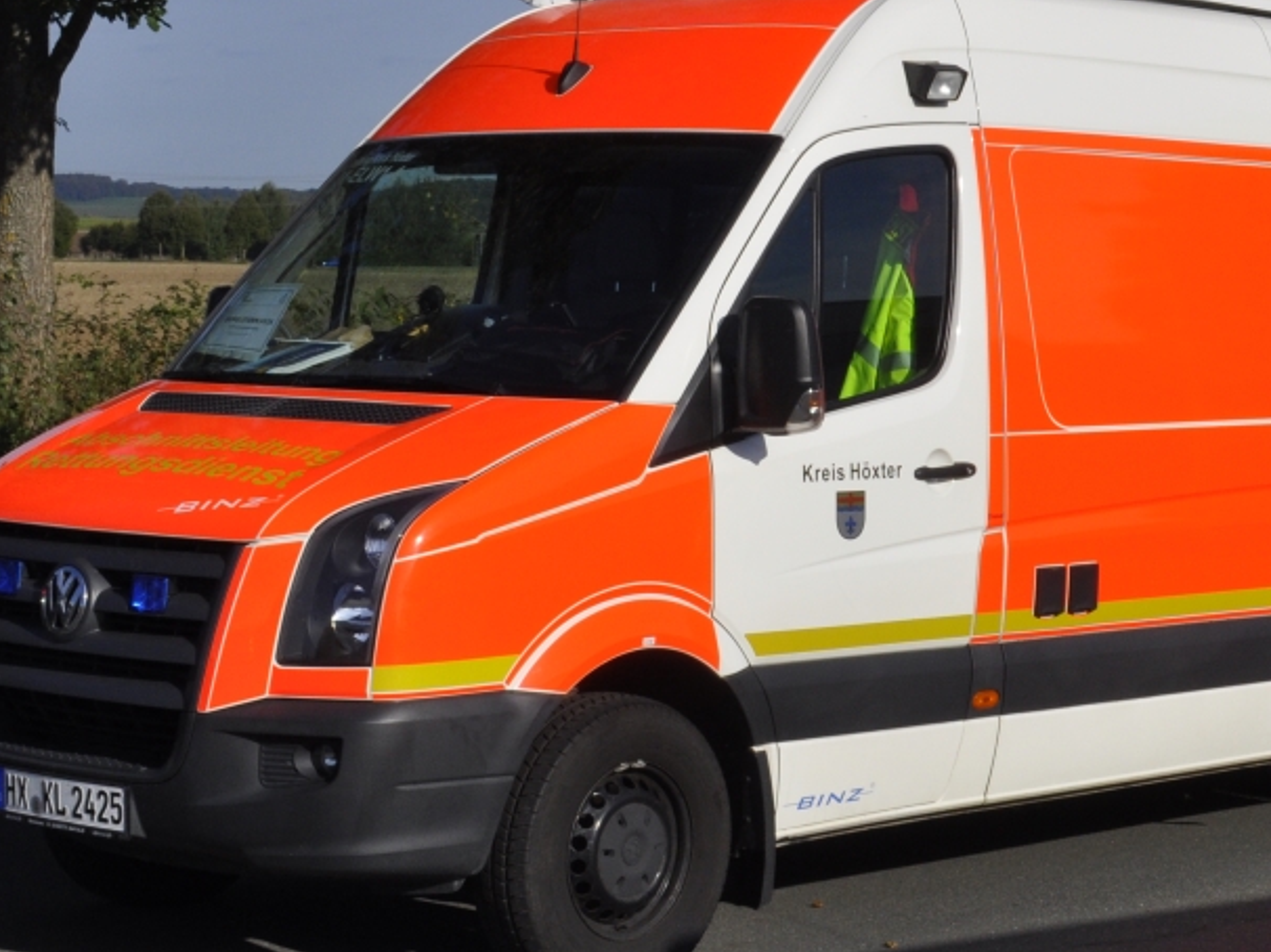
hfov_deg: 32.0
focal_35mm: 60
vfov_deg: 24.4
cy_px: 463
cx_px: 831
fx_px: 2202
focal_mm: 28
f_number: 14
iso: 500
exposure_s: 1/800
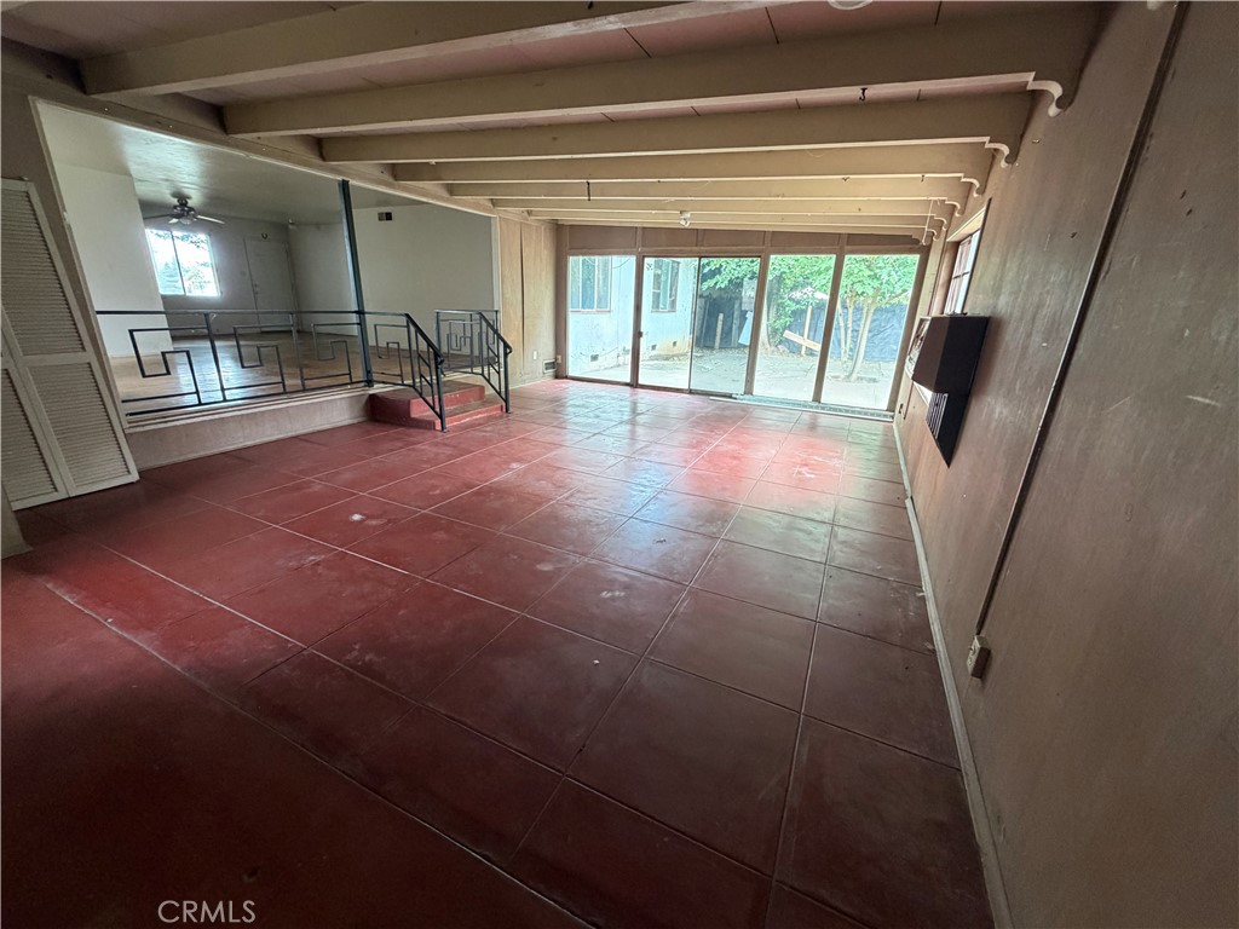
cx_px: 620
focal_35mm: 14
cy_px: 464
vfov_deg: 85.7
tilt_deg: -18.4
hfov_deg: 102.1
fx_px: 501
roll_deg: -1.4
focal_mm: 2.22
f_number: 2.2
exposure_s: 1/60
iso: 400
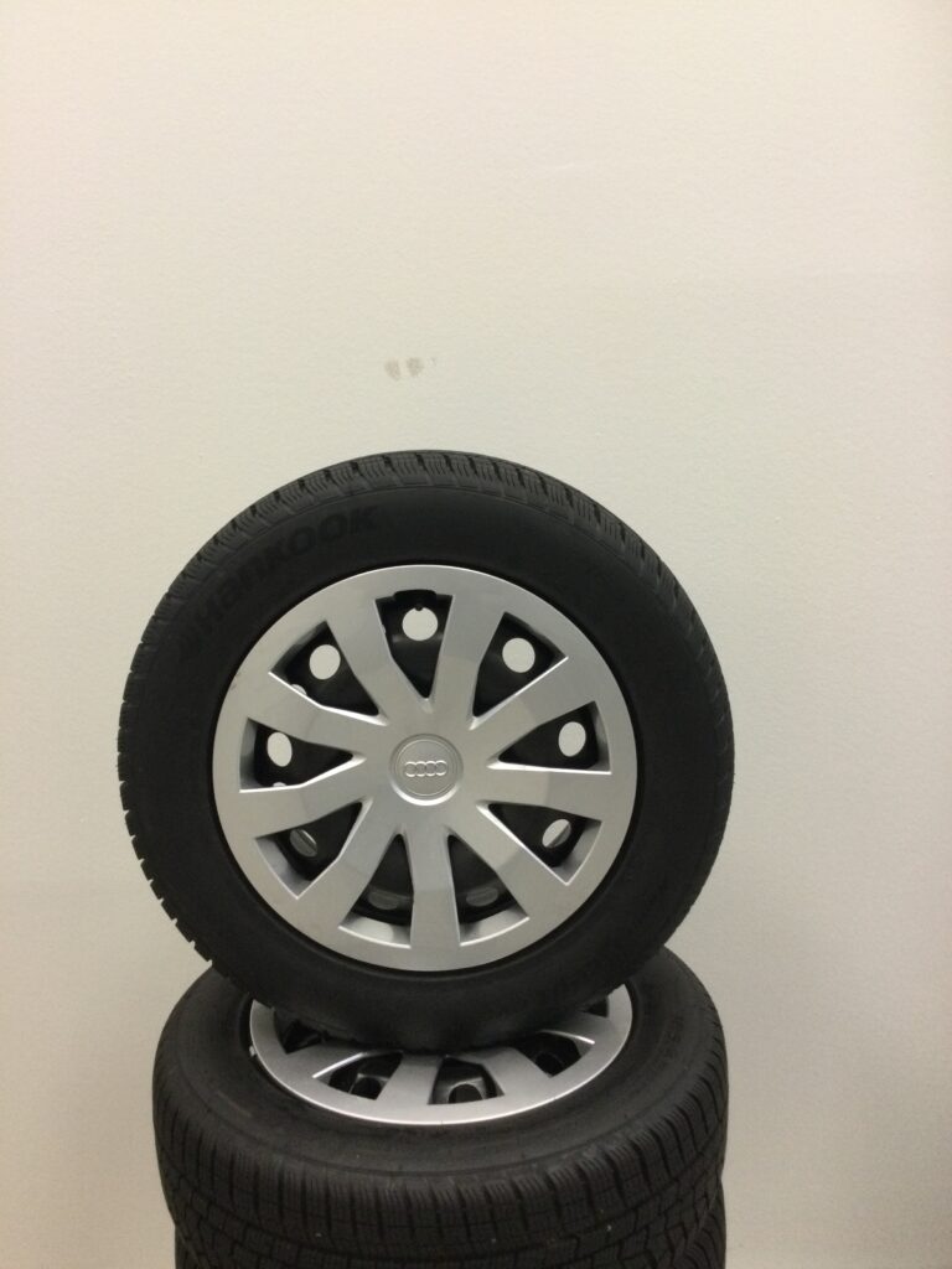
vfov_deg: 58.4
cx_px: 476
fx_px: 1137
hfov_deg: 45.4
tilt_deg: -11.4
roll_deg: +3.5
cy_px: 634
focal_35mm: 31
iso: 125
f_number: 2.4
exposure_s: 1/33
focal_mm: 3.3
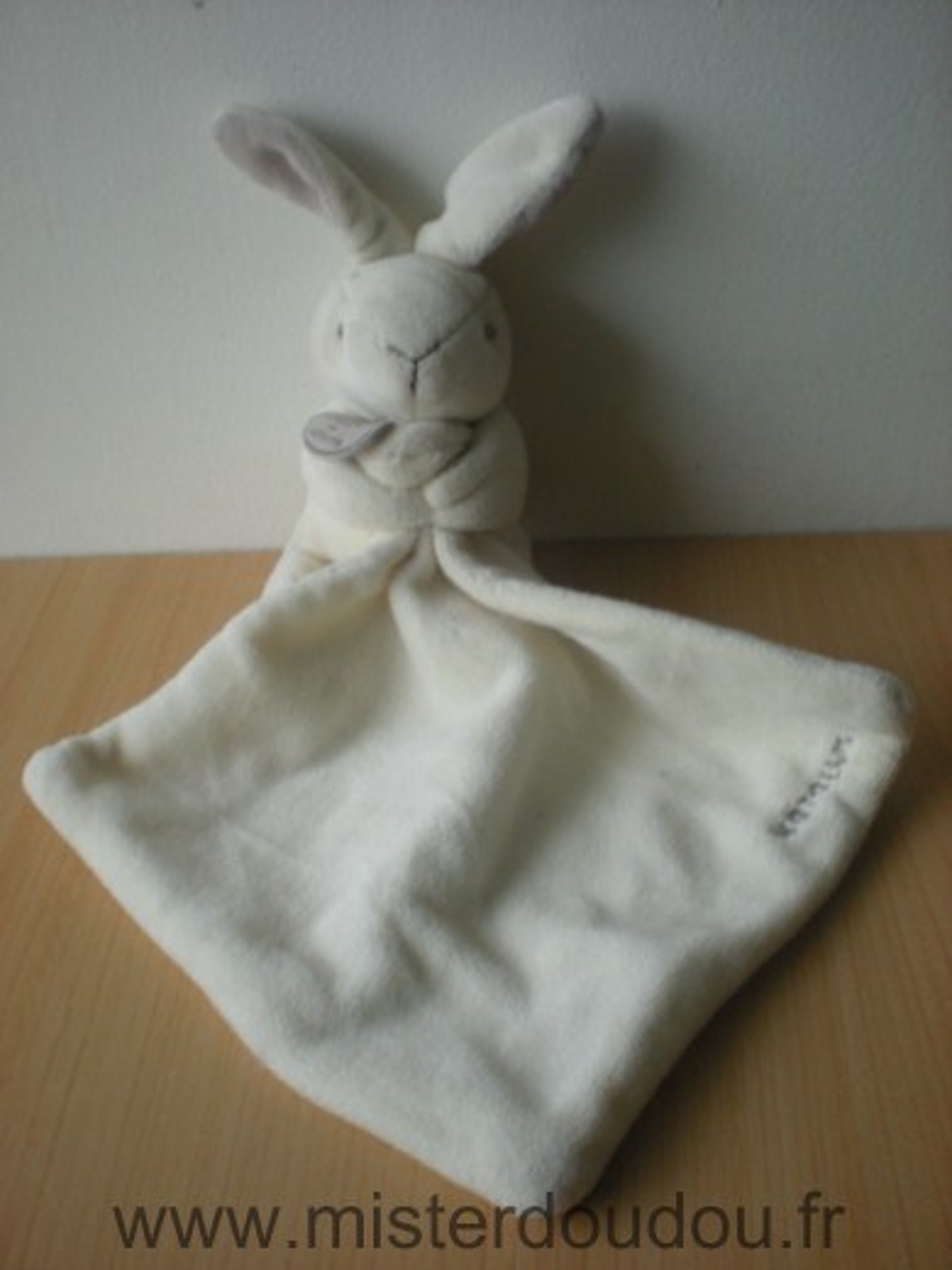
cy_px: 635
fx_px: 1393
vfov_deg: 49.0
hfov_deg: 37.7
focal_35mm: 38
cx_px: 476
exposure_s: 1/8.9
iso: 200
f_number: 3.1
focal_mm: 6.3
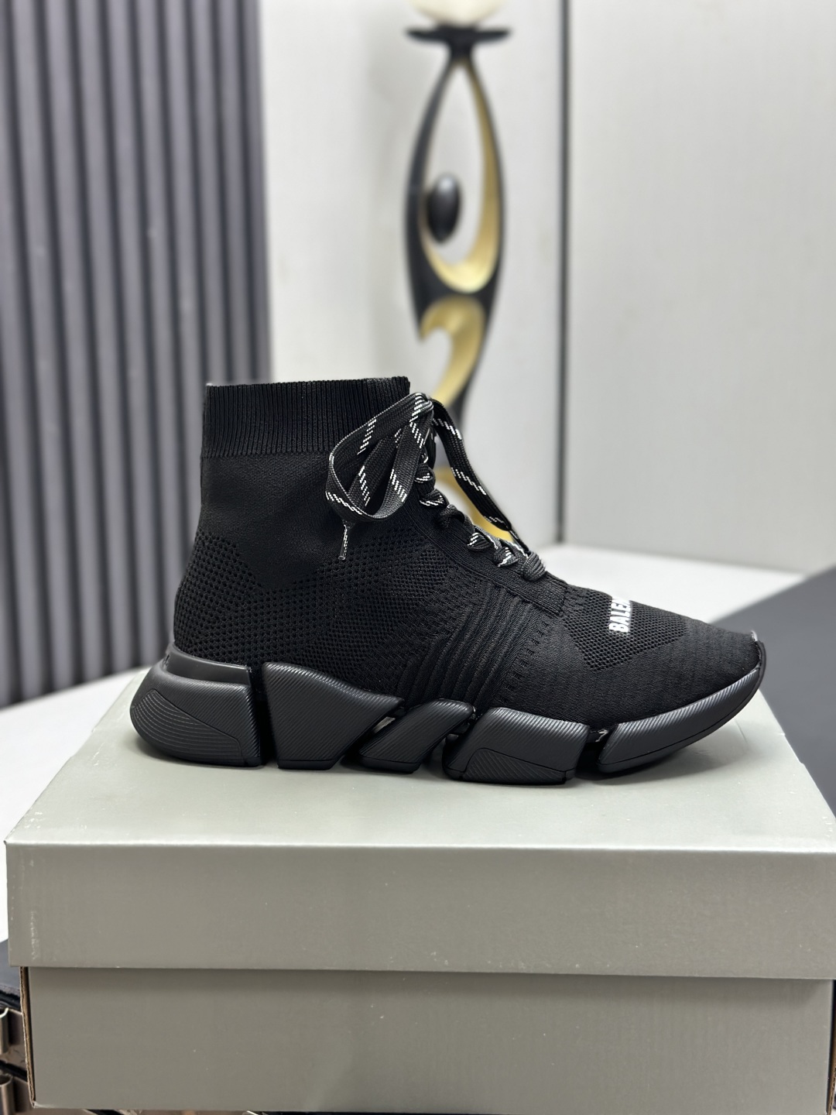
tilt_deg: -11.5
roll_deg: +0.8
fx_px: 1546
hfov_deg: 30.3
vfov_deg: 39.7
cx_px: 418
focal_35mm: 48
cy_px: 558
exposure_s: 1/50
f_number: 1.78
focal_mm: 6.86
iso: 160
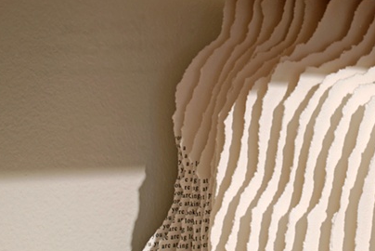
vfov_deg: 14.4
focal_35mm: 95
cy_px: 121
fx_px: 990
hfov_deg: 21.4
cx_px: 242
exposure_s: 6
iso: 100
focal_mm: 40
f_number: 16
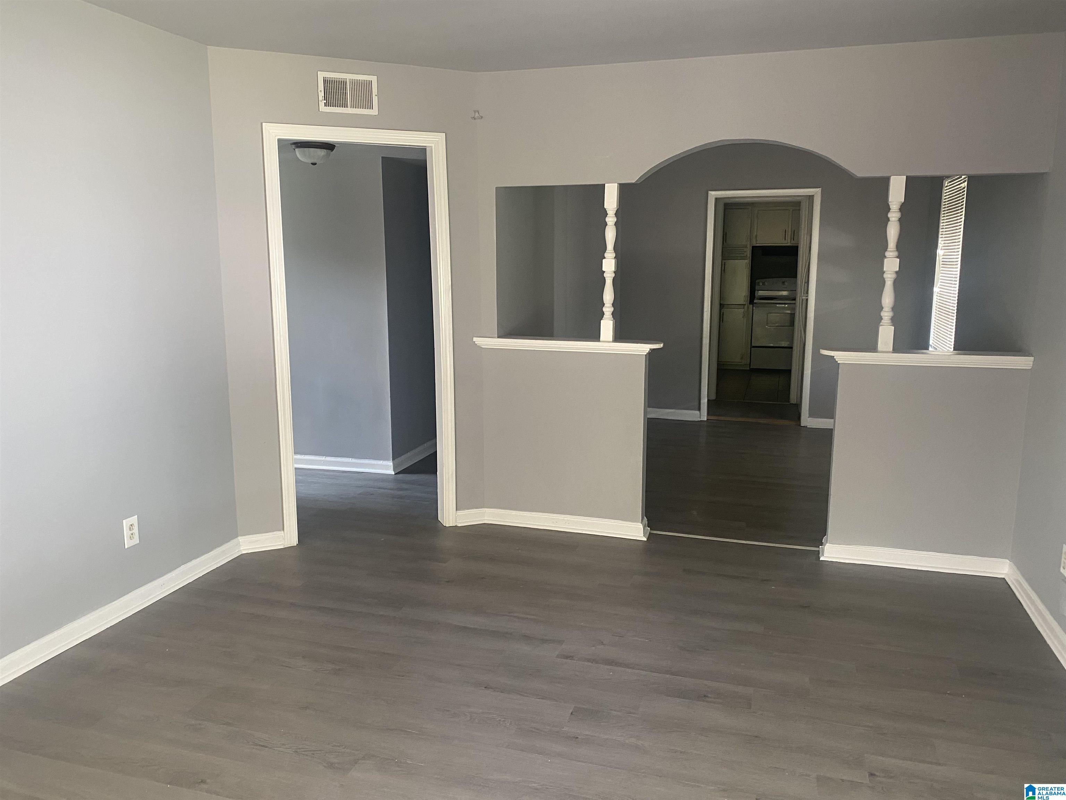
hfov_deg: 67.3
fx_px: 801
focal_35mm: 26
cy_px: 400
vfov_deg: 53.1
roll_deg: -0.5
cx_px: 533
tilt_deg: -9.3
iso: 160
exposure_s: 1/60
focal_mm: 4.25
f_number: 1.8
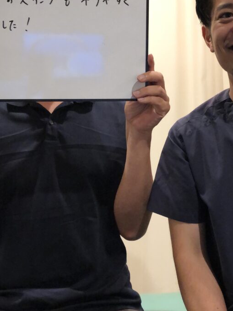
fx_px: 494
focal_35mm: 55
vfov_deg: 34.9
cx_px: 126
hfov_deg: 26.5
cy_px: 133
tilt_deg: -1.7
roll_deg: +1.2
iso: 250
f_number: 1.8
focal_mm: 3.99
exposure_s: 1/60
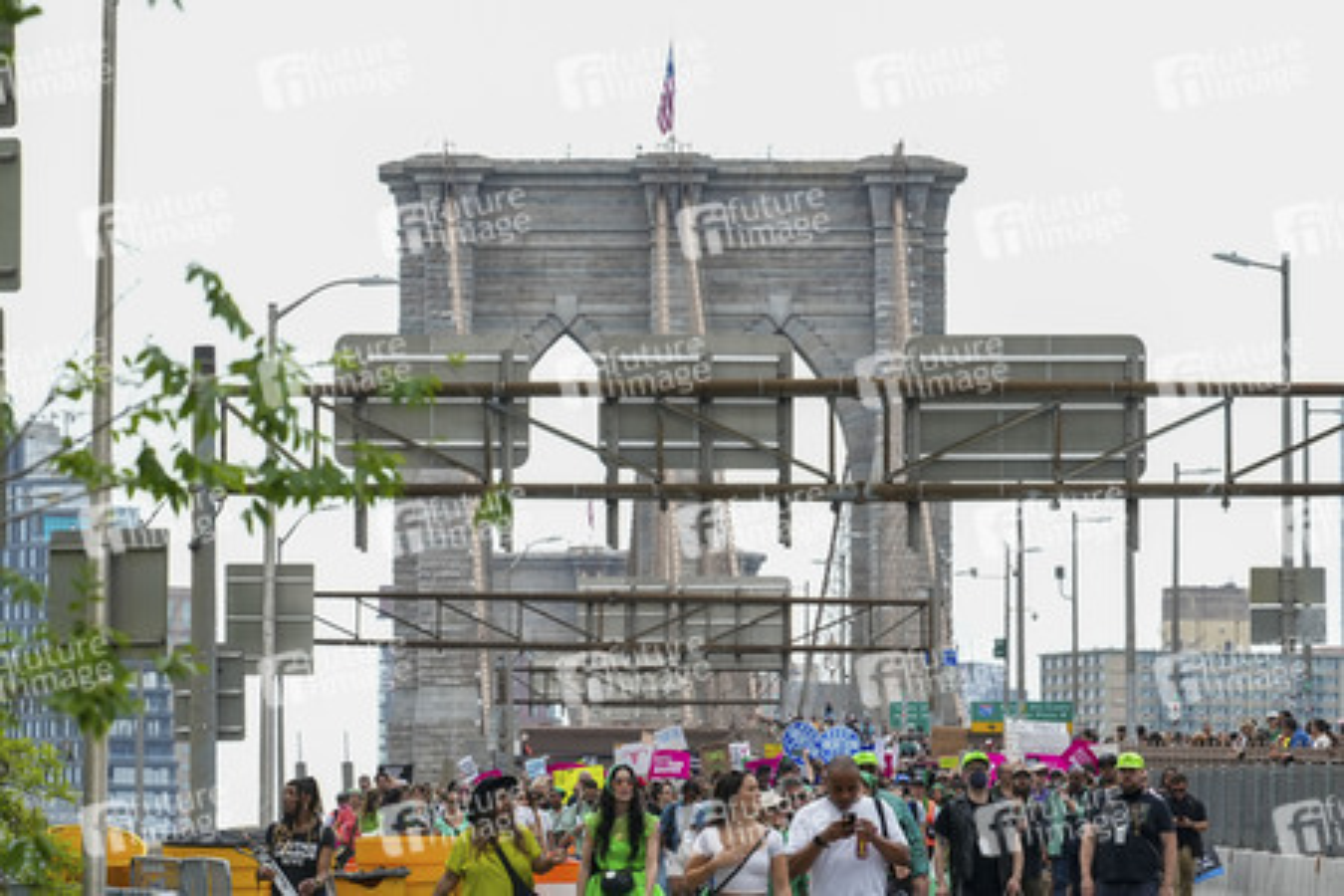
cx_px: 672
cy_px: 448
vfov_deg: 5.6
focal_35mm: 244
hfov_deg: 8.4
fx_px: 9109
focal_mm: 244
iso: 1250
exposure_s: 1/320
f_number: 11
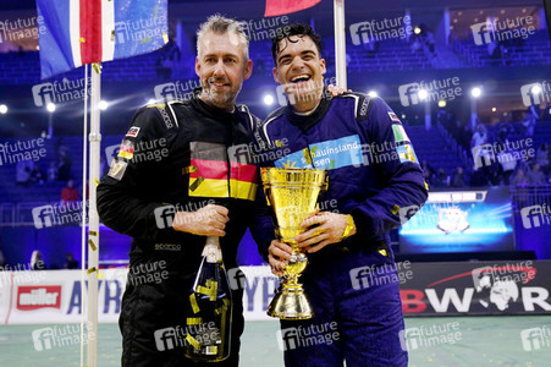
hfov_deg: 50.7
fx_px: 581
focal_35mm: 38
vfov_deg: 35.0
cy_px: 184
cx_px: 276
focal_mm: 38
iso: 1000
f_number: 3.2
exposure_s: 1/320
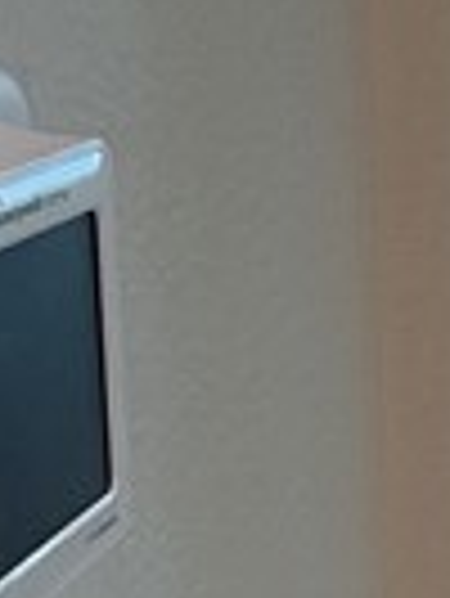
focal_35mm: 108
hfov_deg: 9.7
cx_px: 1431
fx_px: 1869
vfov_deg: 18.0
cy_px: 117
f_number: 2.2
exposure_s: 1/121
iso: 100
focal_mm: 2.22
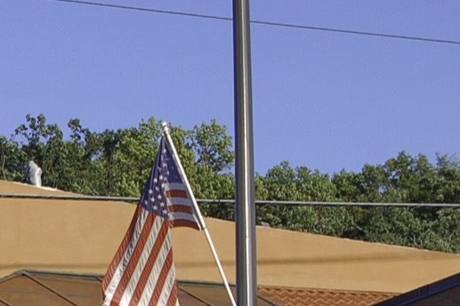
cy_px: 514
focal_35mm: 319
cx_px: -414
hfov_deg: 6.3
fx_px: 4073
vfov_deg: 4.3
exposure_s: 1/250
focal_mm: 55
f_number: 8
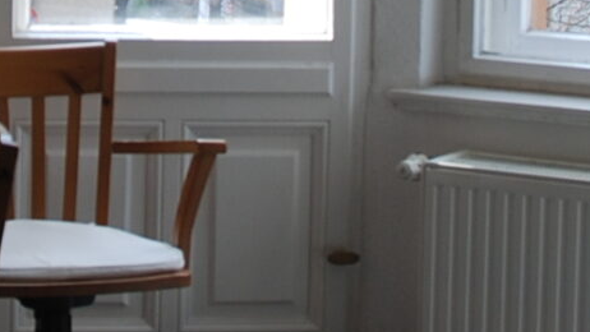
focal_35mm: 157
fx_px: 2456
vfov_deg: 7.6
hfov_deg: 13.6
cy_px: -199
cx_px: 138
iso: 110
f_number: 5.6
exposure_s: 1/125
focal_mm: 18
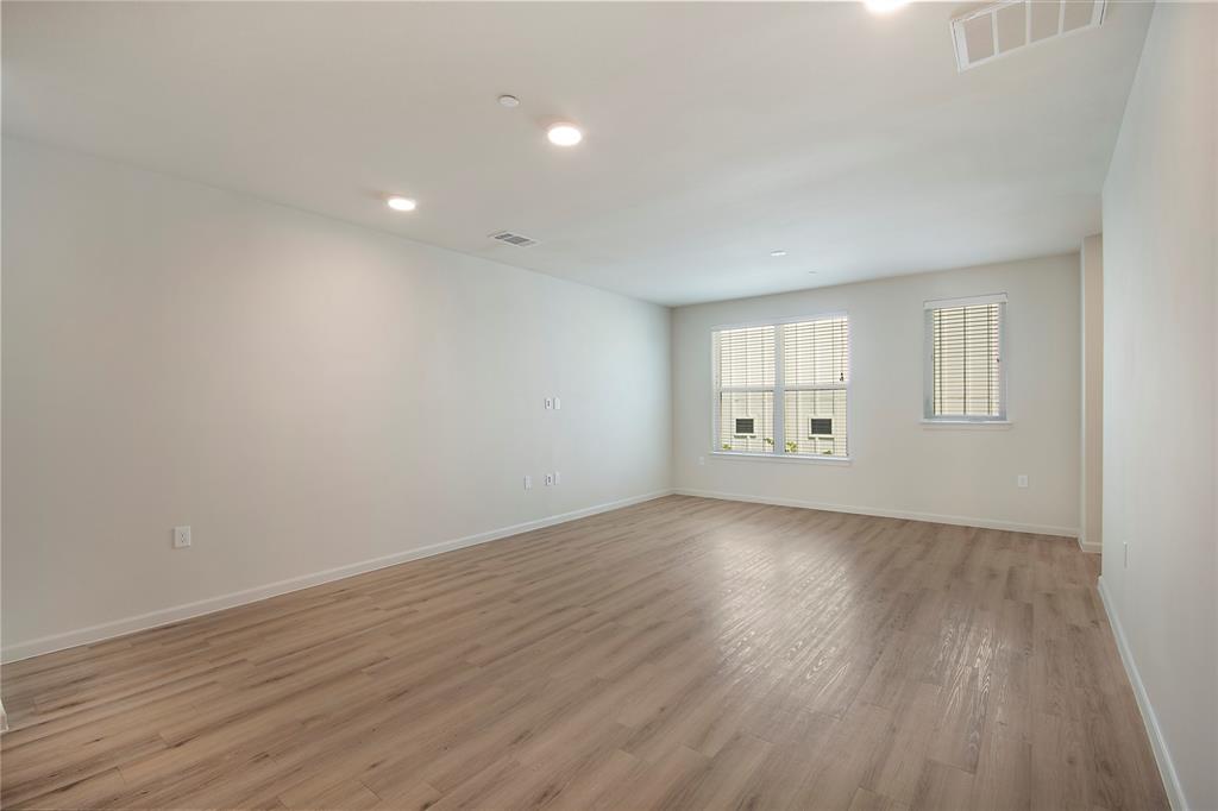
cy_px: 406
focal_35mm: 15
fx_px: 507
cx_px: 609
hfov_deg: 100.4
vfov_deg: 77.3
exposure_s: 1/80
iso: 100
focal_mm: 10
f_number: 8
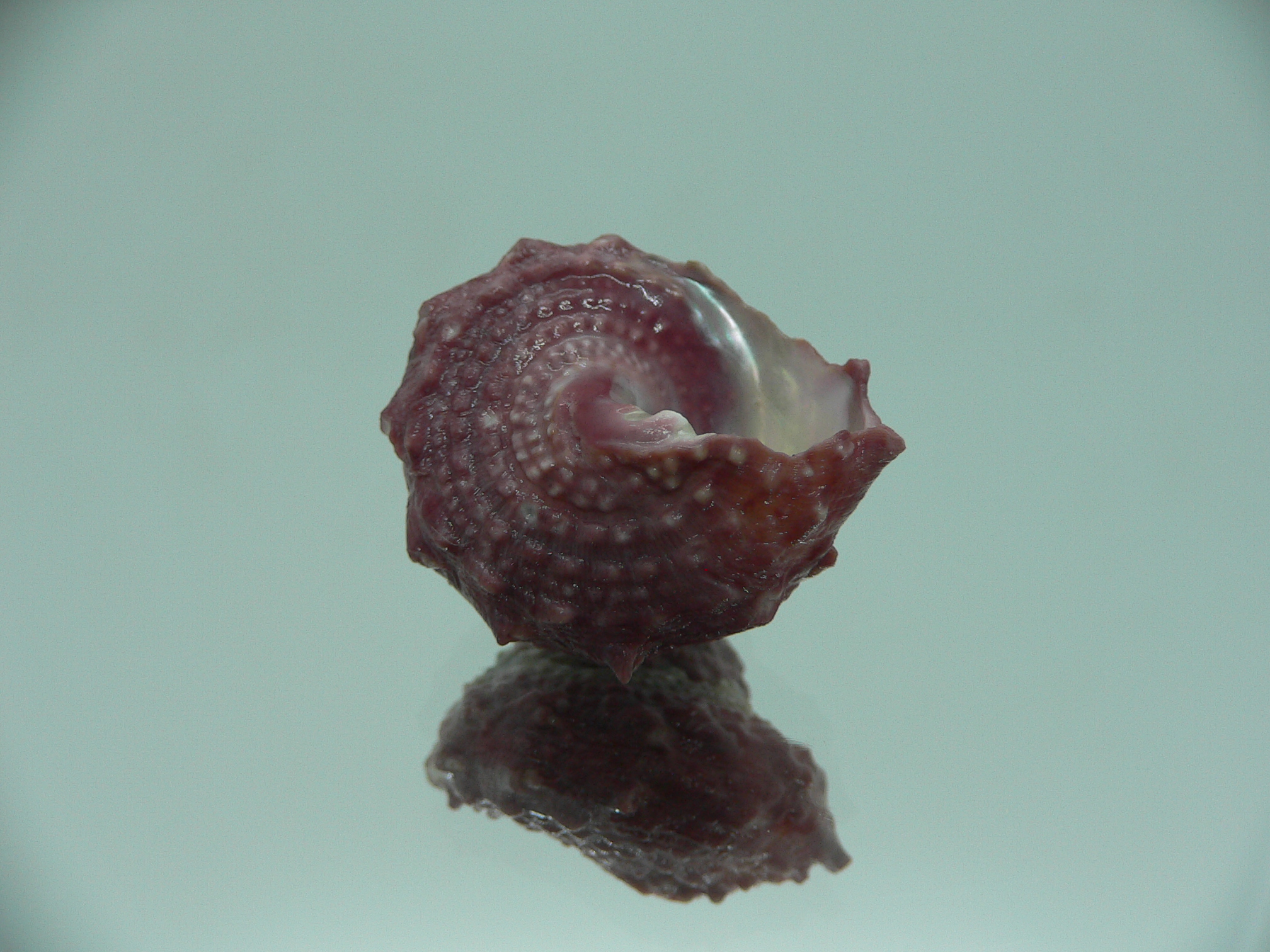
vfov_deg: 40.7
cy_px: 476
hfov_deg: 52.6
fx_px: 1284
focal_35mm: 35
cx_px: 635
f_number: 2.8
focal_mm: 4.6
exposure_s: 1/60
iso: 80
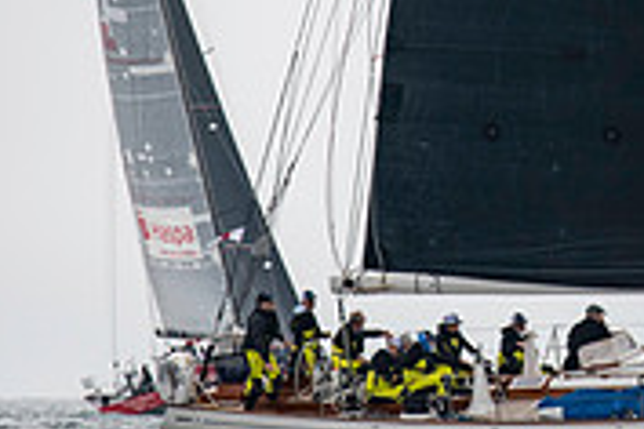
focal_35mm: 1199
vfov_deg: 1.1
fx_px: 21447
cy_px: 62
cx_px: 583
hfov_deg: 1.7
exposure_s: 1/2500
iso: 250
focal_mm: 300
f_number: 4
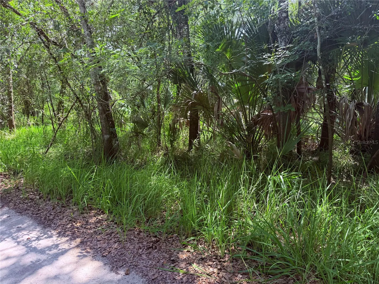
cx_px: 190
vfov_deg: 56.8
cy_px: 142
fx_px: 263
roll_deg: +1.8
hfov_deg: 71.6
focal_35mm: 24
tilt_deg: -8.2
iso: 100
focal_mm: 6.76
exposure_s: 1/304
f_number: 1.78
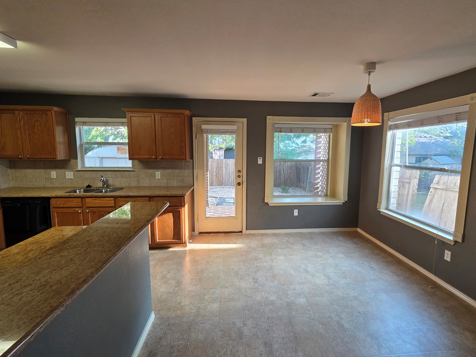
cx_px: 249
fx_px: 206
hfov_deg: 98.1
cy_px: 172
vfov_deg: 81.7
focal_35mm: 15
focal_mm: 2.2
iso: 160
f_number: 1.9
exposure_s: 1/120
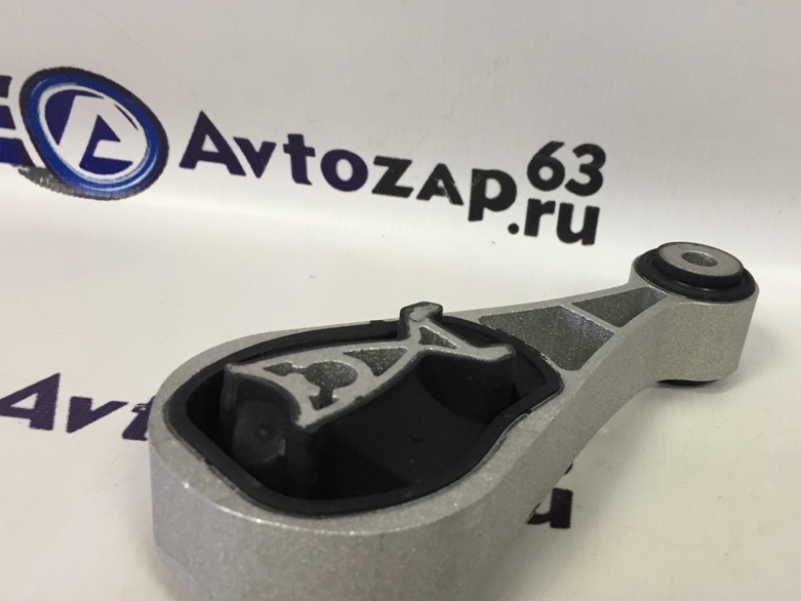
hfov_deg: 48.6
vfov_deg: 37.7
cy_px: 333
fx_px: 879
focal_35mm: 38
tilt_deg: -31.2
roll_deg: -6.4
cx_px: 488
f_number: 2.2
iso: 100
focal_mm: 4.15
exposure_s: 1/33
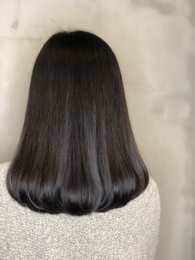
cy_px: 130
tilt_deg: -3.8
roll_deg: -1.4
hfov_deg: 28.0
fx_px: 391
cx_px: 98
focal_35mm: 52
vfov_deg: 36.8
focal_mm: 6
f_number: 2.4
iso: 125
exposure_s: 1/33
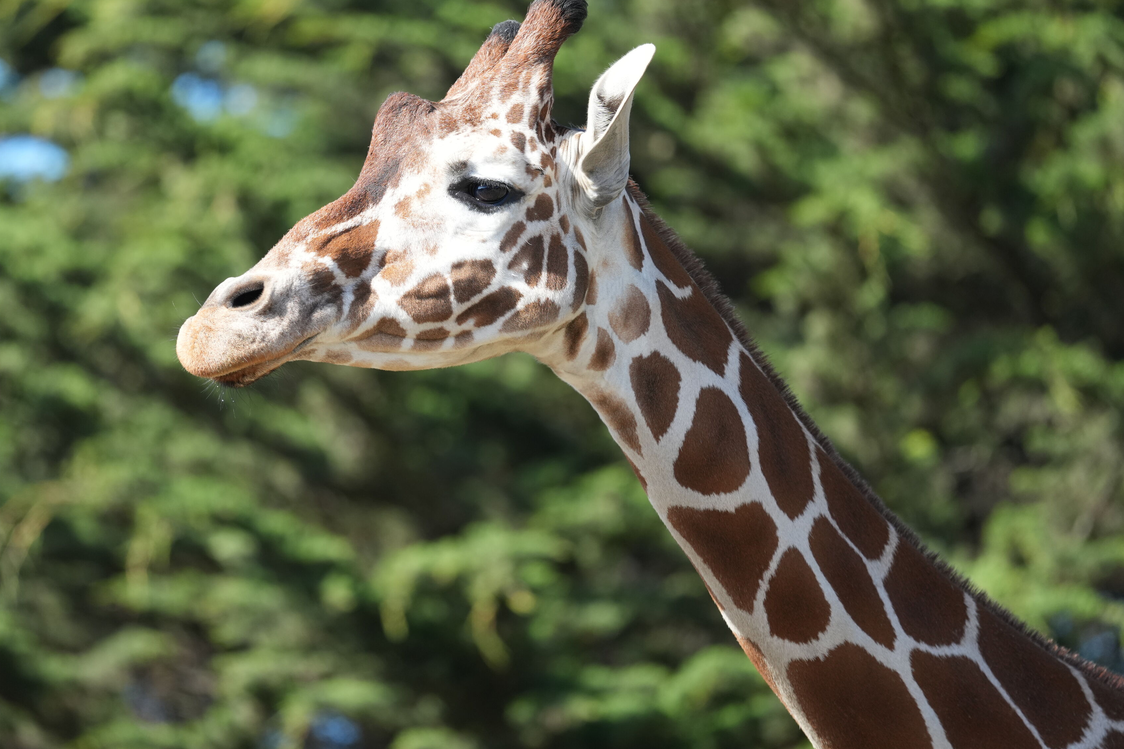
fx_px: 15828
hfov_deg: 4.1
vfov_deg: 2.7
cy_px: 278
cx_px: 460
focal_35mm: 507
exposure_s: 1/1000
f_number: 4.5
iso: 640
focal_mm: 400
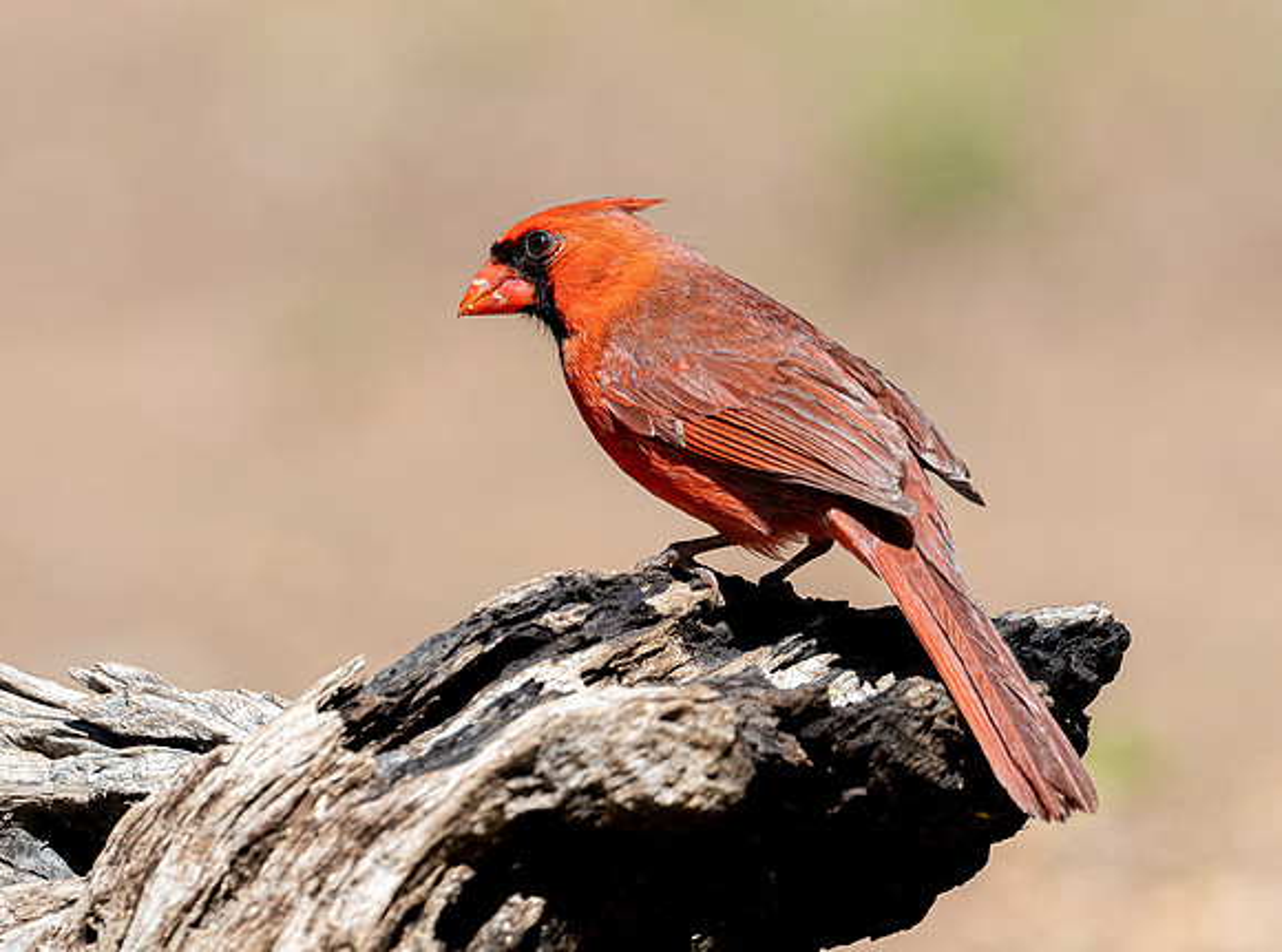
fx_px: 33561
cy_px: 269
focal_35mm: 909
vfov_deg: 1.6
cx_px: 329
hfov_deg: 2.2
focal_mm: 500
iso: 1000
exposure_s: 1/1600
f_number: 5.6
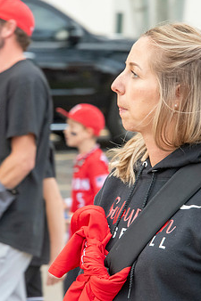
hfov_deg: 3.5
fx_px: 3311
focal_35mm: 395
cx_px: 78
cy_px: 169
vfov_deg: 5.2
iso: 3200
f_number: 11
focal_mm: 230
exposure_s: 1/160
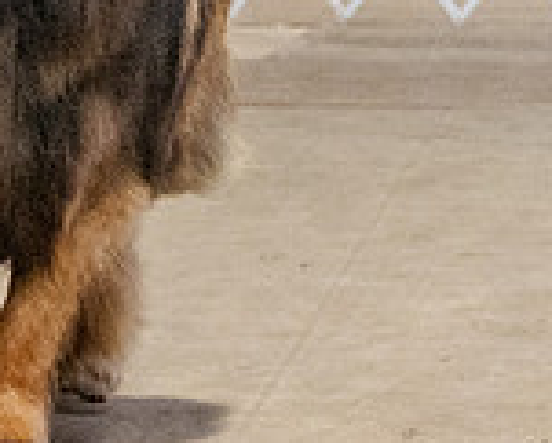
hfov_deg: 5.8
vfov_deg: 4.6
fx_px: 5460
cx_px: 306
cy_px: -265
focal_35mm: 334
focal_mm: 70
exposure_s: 1/320
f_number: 5.6
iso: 6400
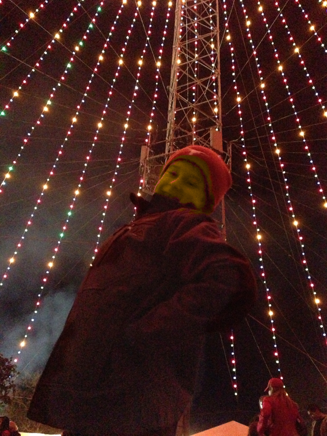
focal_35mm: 33
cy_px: 218
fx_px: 416
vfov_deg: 55.4
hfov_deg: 42.9
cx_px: 164
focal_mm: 4.13
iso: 3200
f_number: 2.4
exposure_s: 1/15
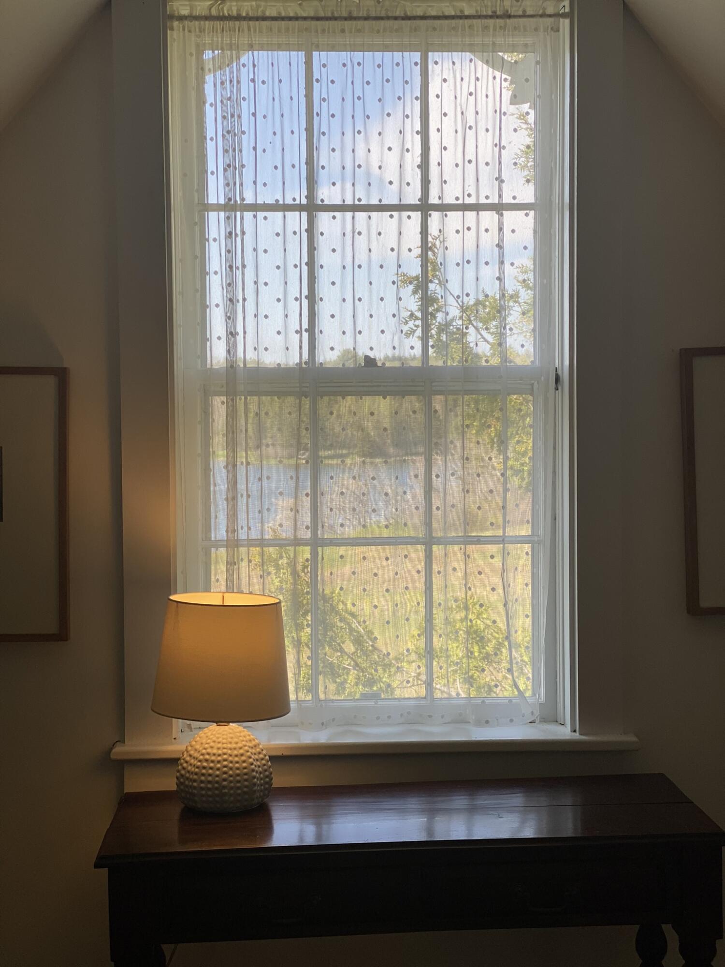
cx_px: 362
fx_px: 1452
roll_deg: -0.1
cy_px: 484
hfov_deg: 28.0
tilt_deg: -1.9
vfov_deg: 36.8
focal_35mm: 52
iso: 20
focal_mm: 6
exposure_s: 1/280
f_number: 2
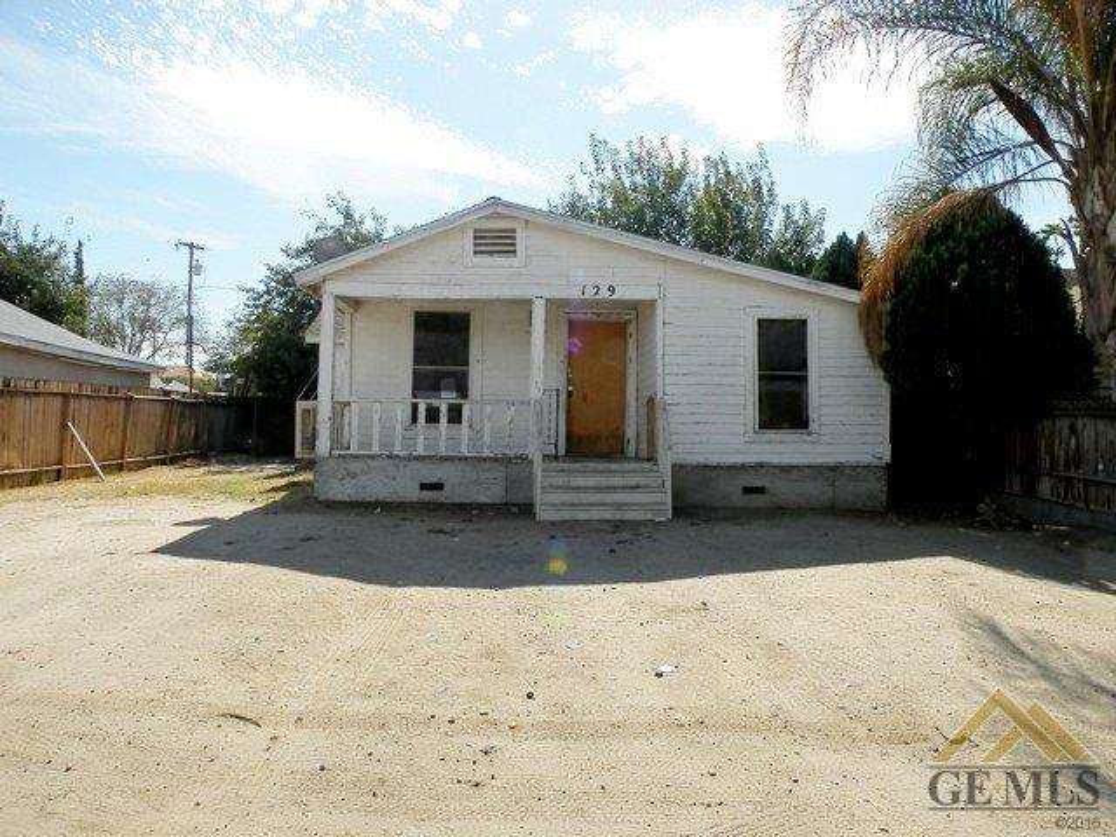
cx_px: 558
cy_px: 418
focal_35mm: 27
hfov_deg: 65.3
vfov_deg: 51.4
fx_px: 870
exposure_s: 1/250
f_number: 7.1
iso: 64
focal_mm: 4.7
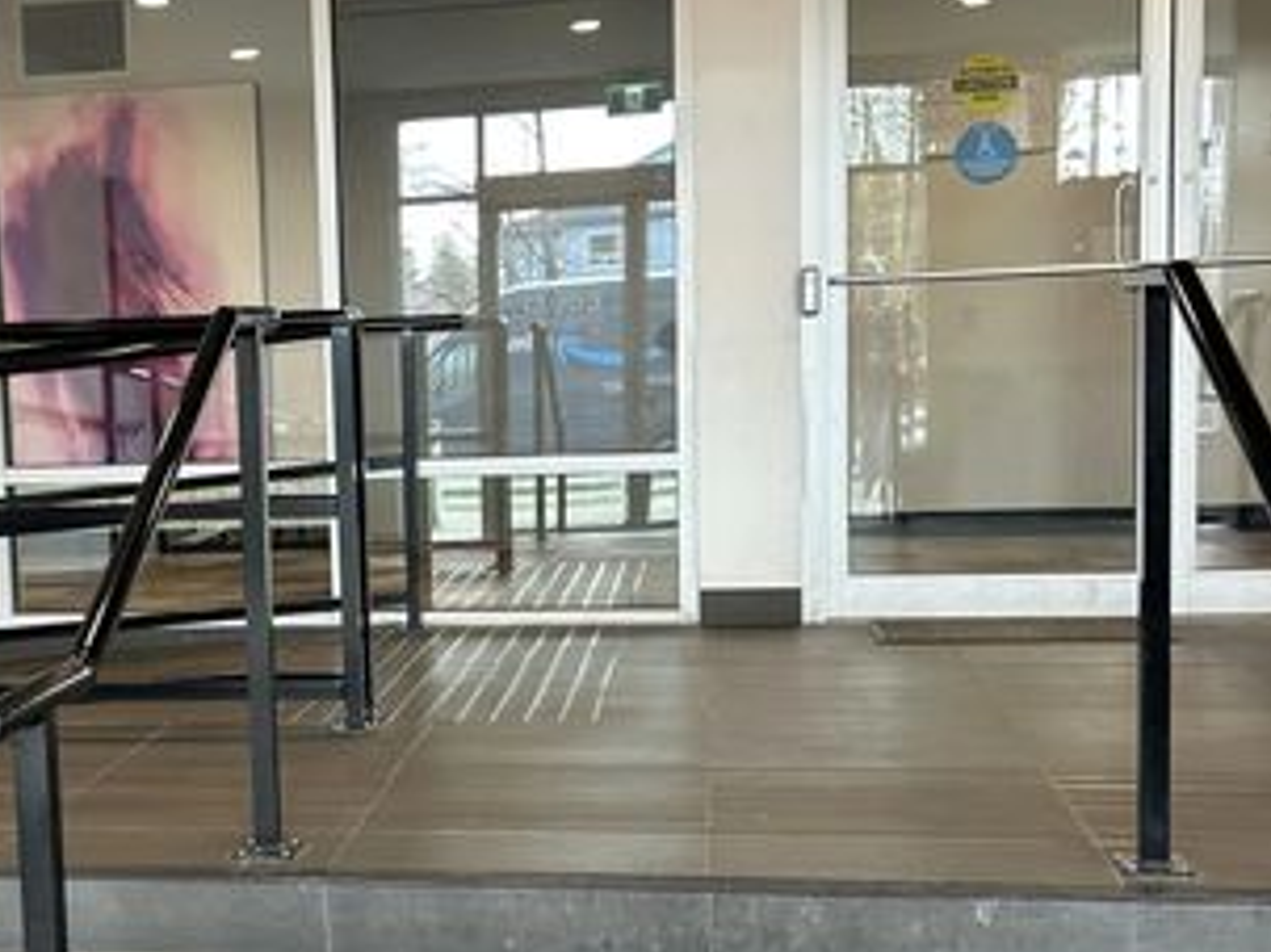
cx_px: 298
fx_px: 2019
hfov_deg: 34.1
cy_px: 591
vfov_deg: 26.5
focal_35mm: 55
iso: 80
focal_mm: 5.7
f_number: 1.5
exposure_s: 1/60
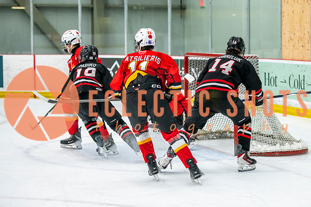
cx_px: 196
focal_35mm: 126
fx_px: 1093
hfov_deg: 16.2
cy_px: 99
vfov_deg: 10.8
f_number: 3.2
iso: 2000
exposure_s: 1/640
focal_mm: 98
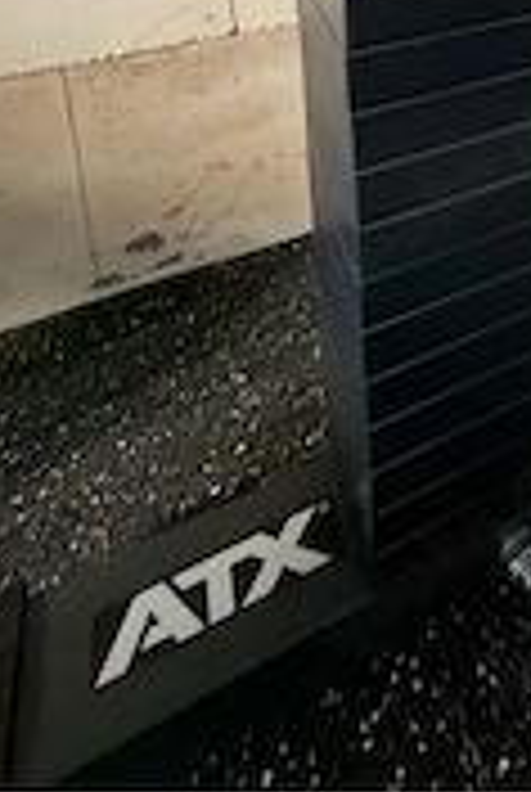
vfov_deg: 42.8
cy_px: -104
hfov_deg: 35.6
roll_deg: -1.1
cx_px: 549
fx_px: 727
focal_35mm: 33
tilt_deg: -14.0
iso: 1000
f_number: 2.2
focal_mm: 2.22
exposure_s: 1/8
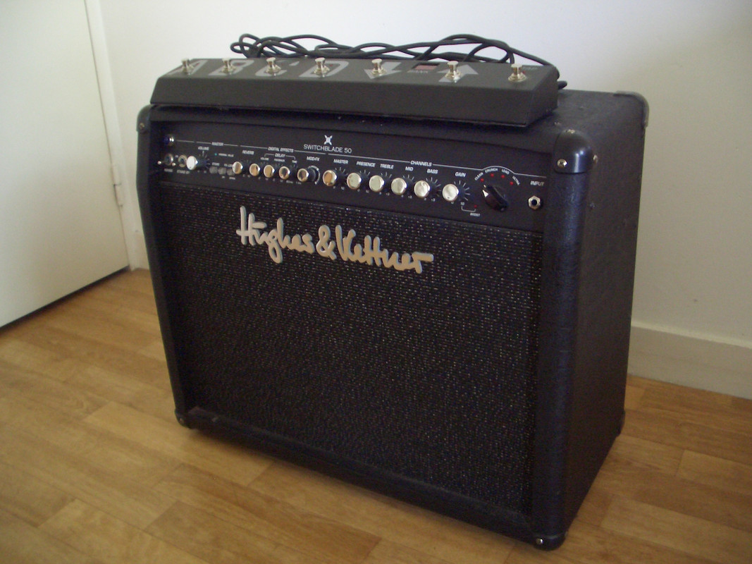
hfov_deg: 52.6
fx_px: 760
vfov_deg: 40.7
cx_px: 376
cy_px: 282
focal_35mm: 35
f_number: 2.6
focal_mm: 5.8
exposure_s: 1/8
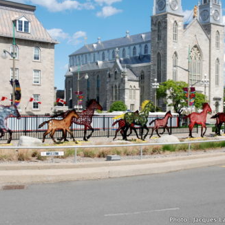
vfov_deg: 32.4
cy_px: 115
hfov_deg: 32.4
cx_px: 116
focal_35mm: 53
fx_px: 387
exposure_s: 1/250
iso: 100
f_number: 8
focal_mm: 27
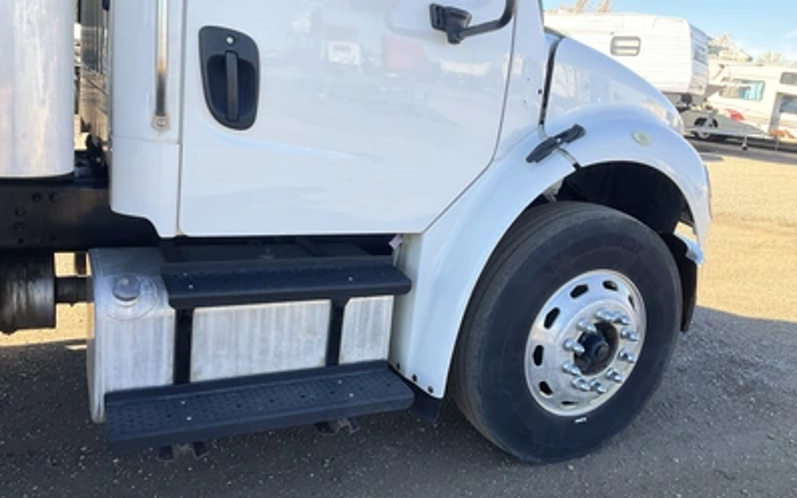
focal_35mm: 31
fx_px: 673
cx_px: 400
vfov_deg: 40.5
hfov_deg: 61.2
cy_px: 227
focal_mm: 3
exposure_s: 1/500
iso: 25
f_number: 1.8
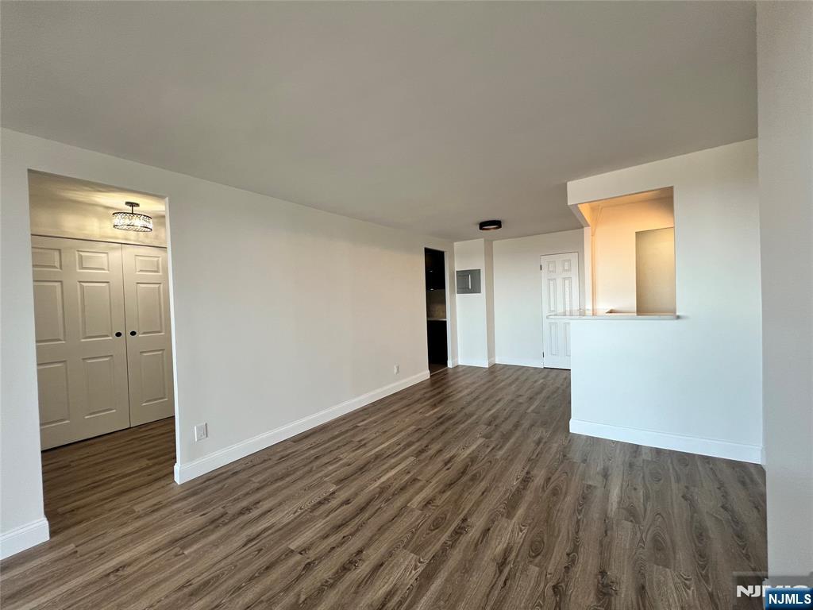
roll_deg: +1.9
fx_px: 305
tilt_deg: -0.2
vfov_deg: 89.9
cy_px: 305
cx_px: 406
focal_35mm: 13
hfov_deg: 106.2
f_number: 1.8
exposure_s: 1/120
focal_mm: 1.57
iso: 160
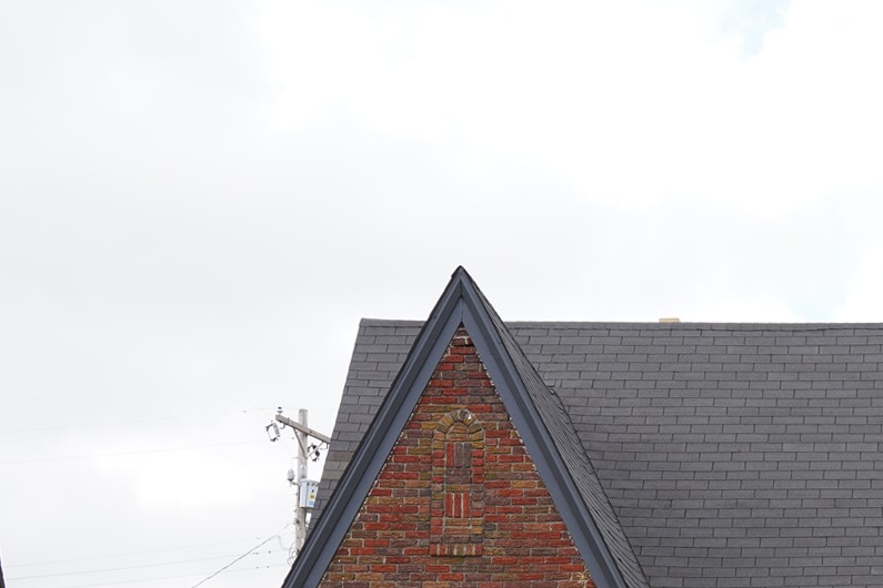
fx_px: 2036
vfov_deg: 15.9
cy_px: 687
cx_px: 1001
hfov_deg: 22.9
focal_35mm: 83
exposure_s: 1/100
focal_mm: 33
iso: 100
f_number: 8
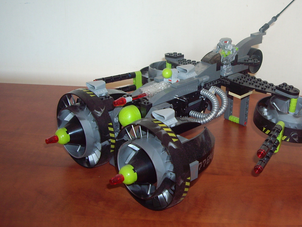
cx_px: 203
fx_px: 454
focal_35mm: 52
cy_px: 83
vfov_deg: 27.9
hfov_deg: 36.4
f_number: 2.7
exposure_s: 1/60
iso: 100
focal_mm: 6.2
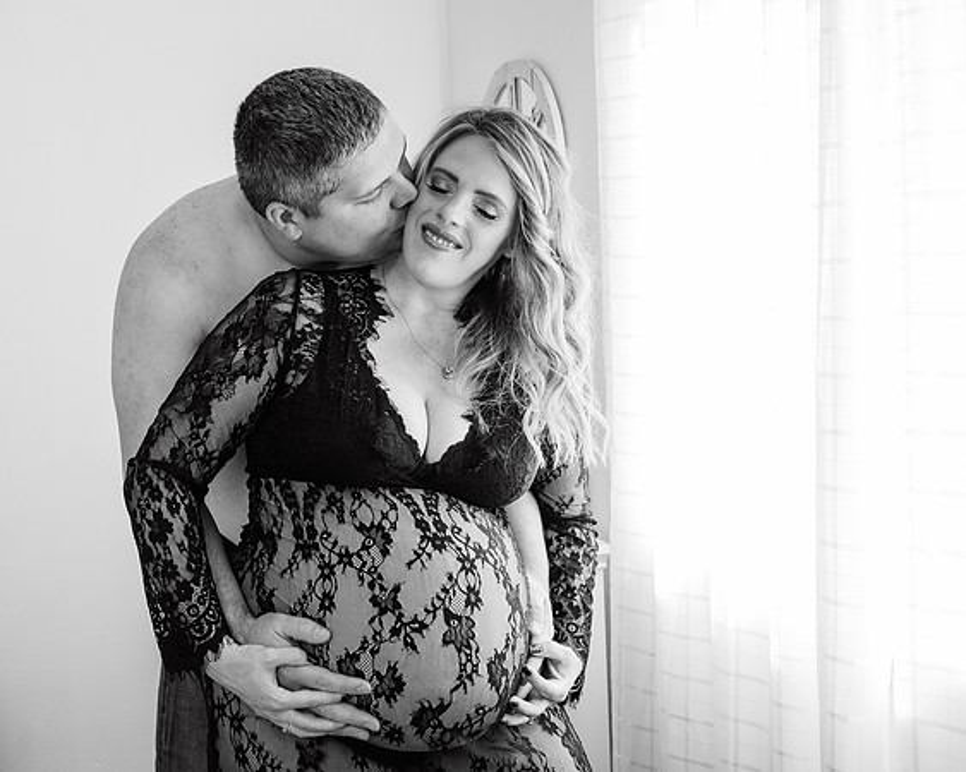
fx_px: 1298
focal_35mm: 45
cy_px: 307
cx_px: 207
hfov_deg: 39.4
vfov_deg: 33.0
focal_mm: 29
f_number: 4
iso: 800
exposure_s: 1/320
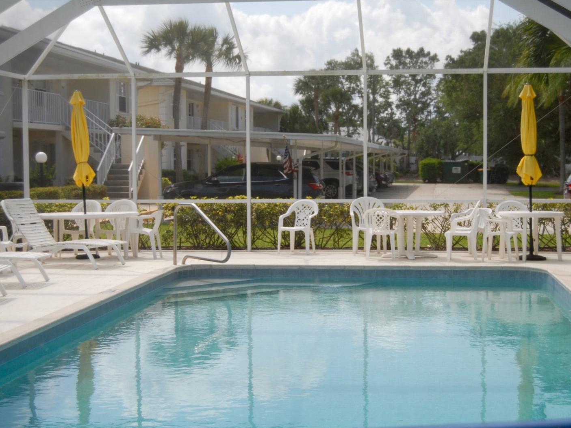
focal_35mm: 58
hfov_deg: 33.4
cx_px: 318
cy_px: 216
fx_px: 949
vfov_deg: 25.4
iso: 200
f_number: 5
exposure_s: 1/350
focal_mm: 35
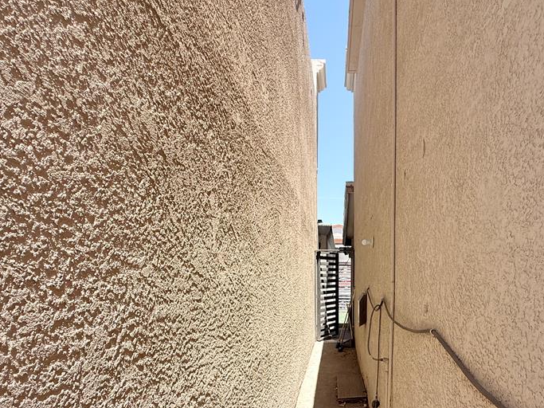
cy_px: 290
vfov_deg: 61.0
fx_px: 330
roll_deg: -0.1
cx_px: 342
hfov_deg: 77.5
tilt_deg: -2.7
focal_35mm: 21
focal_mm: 2.22
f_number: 2.2
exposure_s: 1/1235
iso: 50
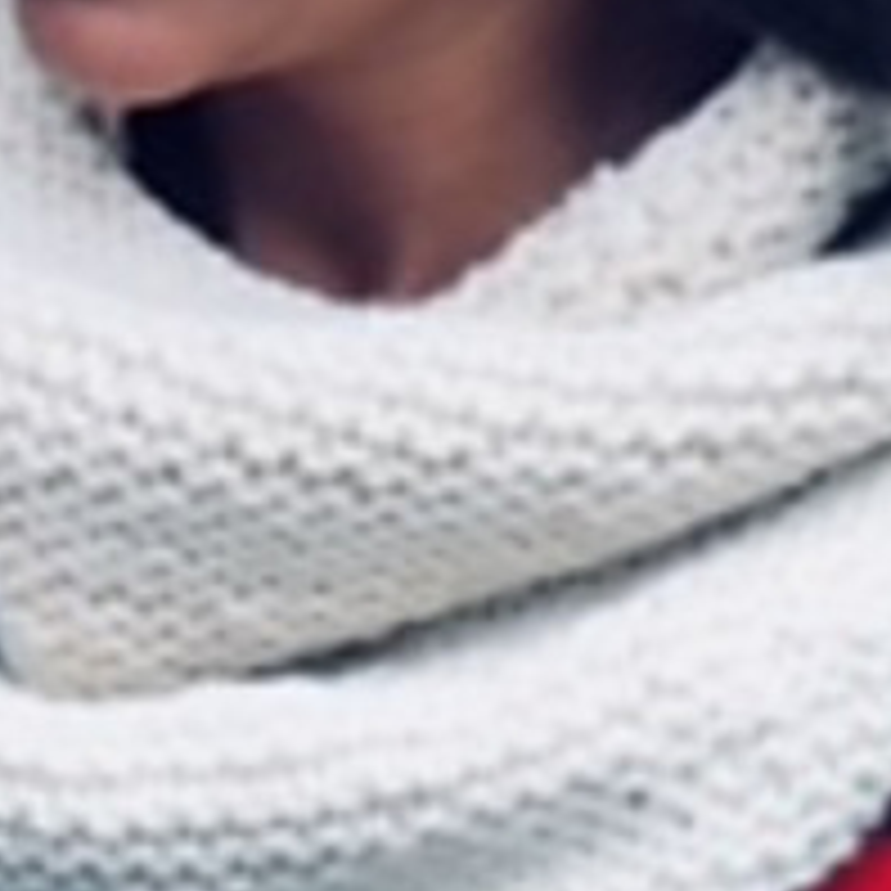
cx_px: 45
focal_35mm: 163
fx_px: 4747
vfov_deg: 10.7
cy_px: 765
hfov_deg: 10.6
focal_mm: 6.6
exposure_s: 1/120
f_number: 2.8
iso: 32
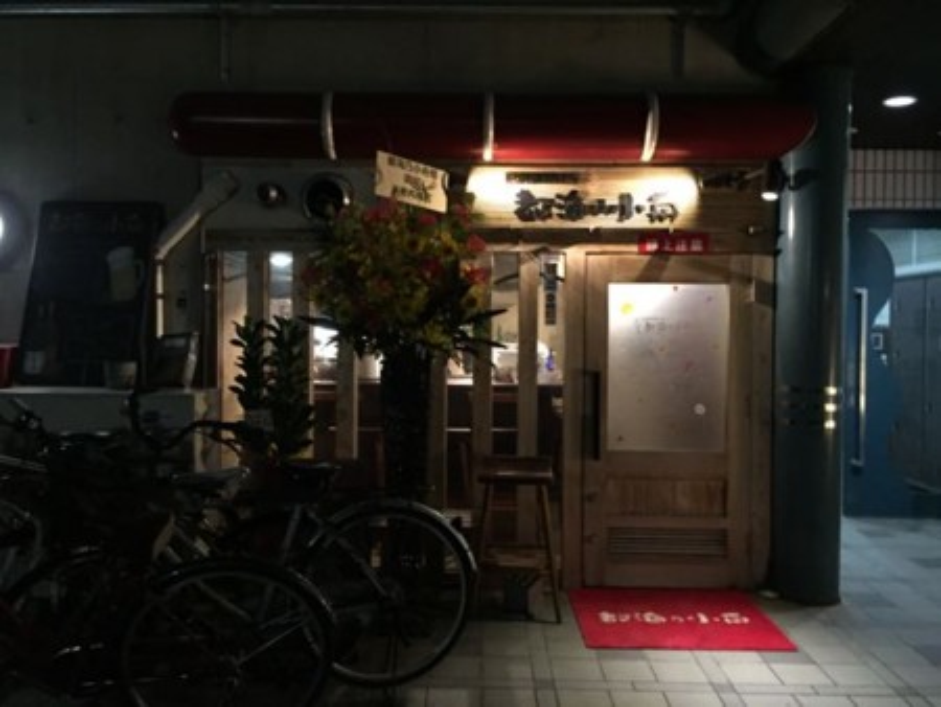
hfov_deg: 61.6
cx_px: 470
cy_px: 354
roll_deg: -1.6
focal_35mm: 29
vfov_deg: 48.3
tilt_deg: -0.2
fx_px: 789
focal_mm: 4.15
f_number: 2.2
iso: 320
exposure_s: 1/15
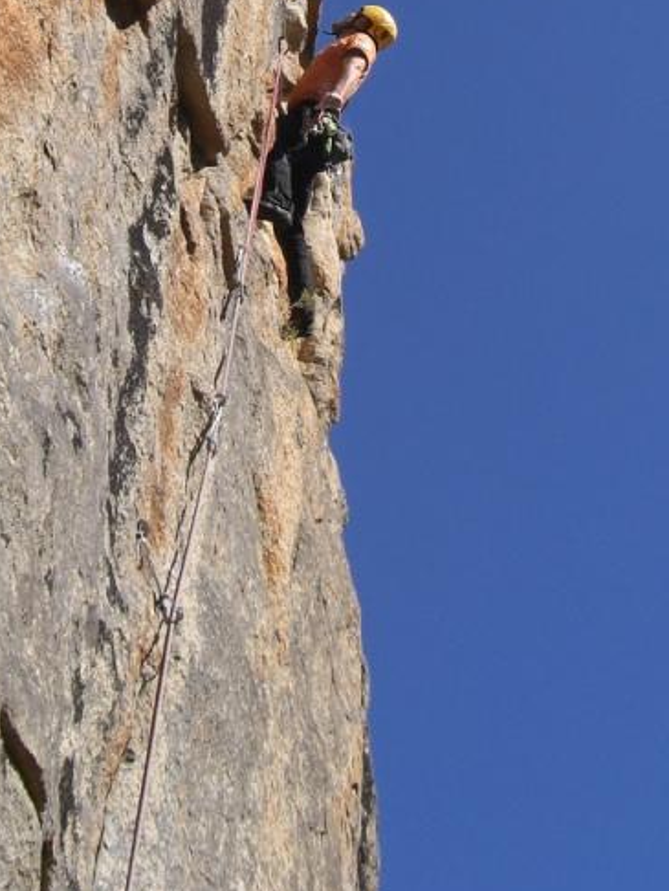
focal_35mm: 80
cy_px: 94
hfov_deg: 18.4
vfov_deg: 23.8
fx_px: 2060
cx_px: 390
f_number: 4.3
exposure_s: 1/500
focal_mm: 6.2
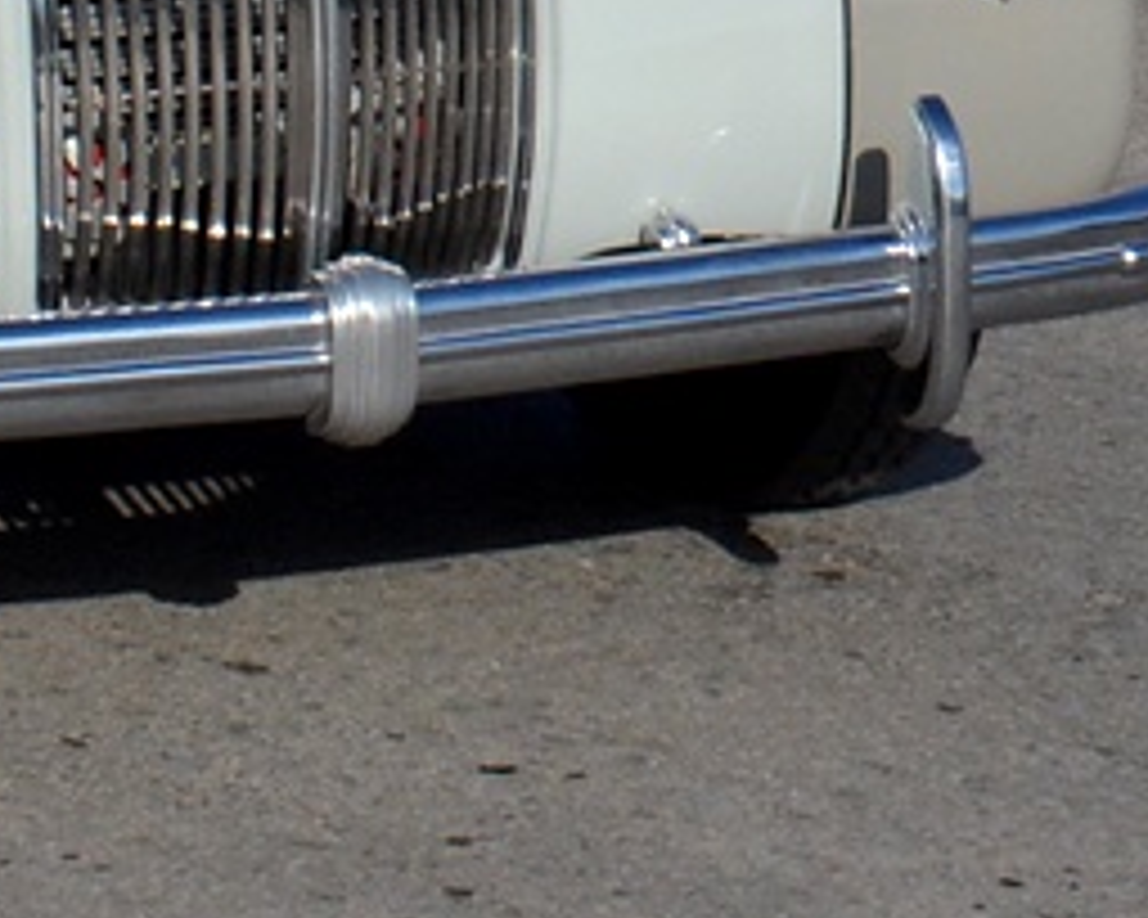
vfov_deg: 6.8
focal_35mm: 215
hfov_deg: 8.9
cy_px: -1195
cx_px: -293
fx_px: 7305
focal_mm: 26
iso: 400
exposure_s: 1/2000
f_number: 8
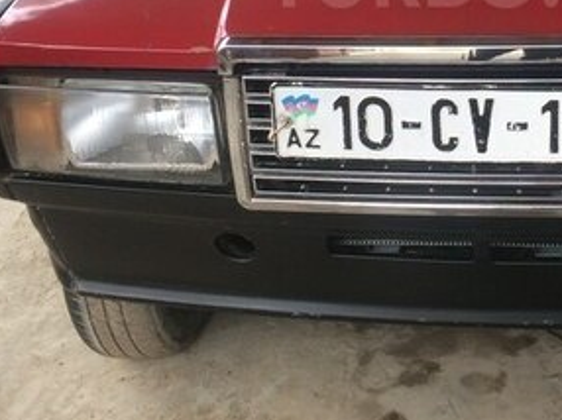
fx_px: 1087
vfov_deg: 21.0
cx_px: 468
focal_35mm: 67
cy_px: -23
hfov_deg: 28.2
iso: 50
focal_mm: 4.15
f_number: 2.2
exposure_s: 1/100
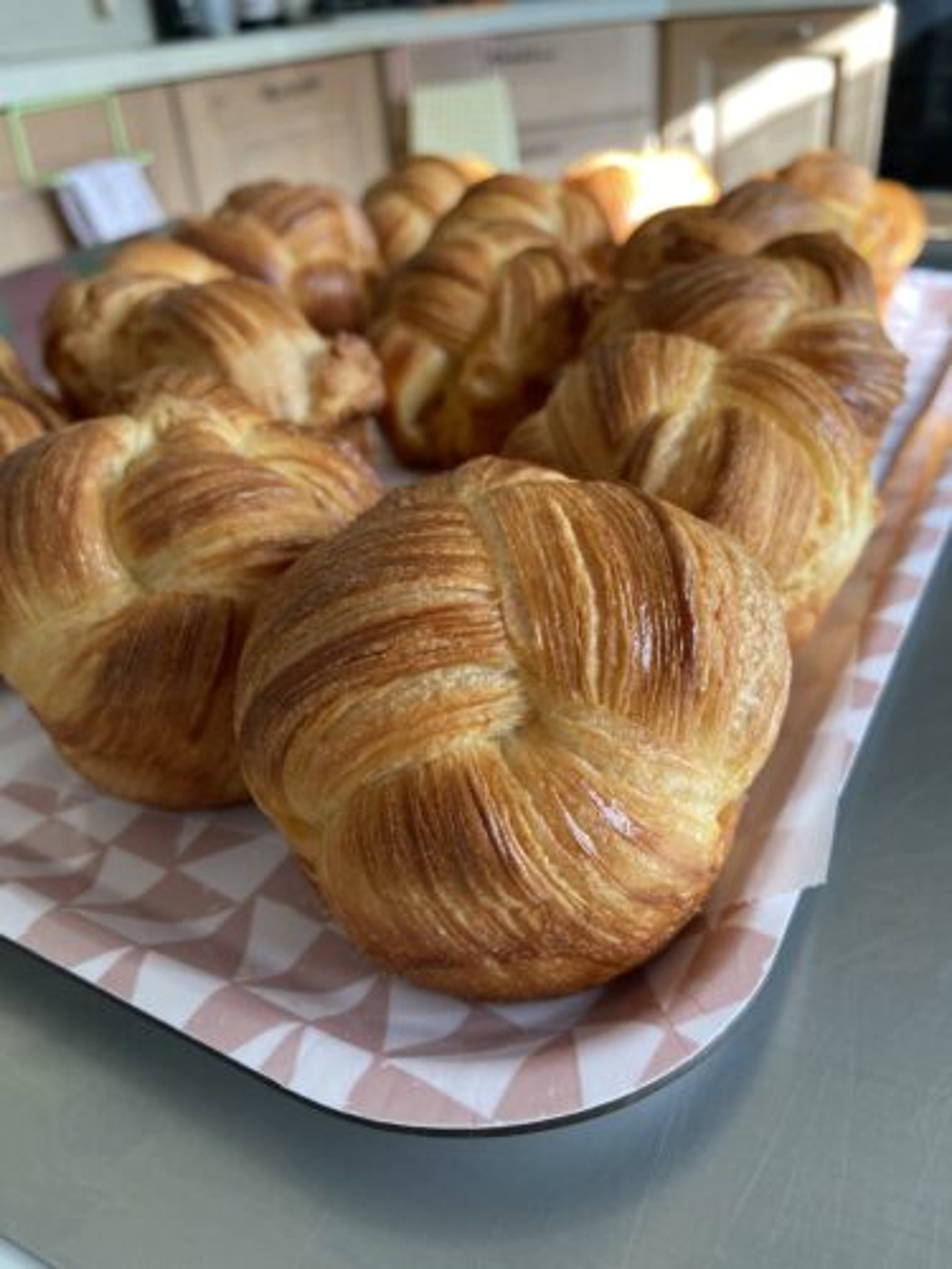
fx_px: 953
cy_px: 634
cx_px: 476
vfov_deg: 67.3
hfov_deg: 53.1
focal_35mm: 26
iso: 125
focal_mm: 4.25
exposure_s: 1/102
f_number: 1.8
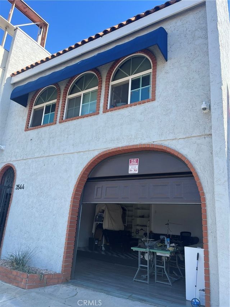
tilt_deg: +13.8
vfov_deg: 67.3
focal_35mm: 26
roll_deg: -2.6
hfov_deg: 53.1
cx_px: 115
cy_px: 154
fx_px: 230
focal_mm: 5.1
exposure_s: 1/975
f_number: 1.6
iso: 50
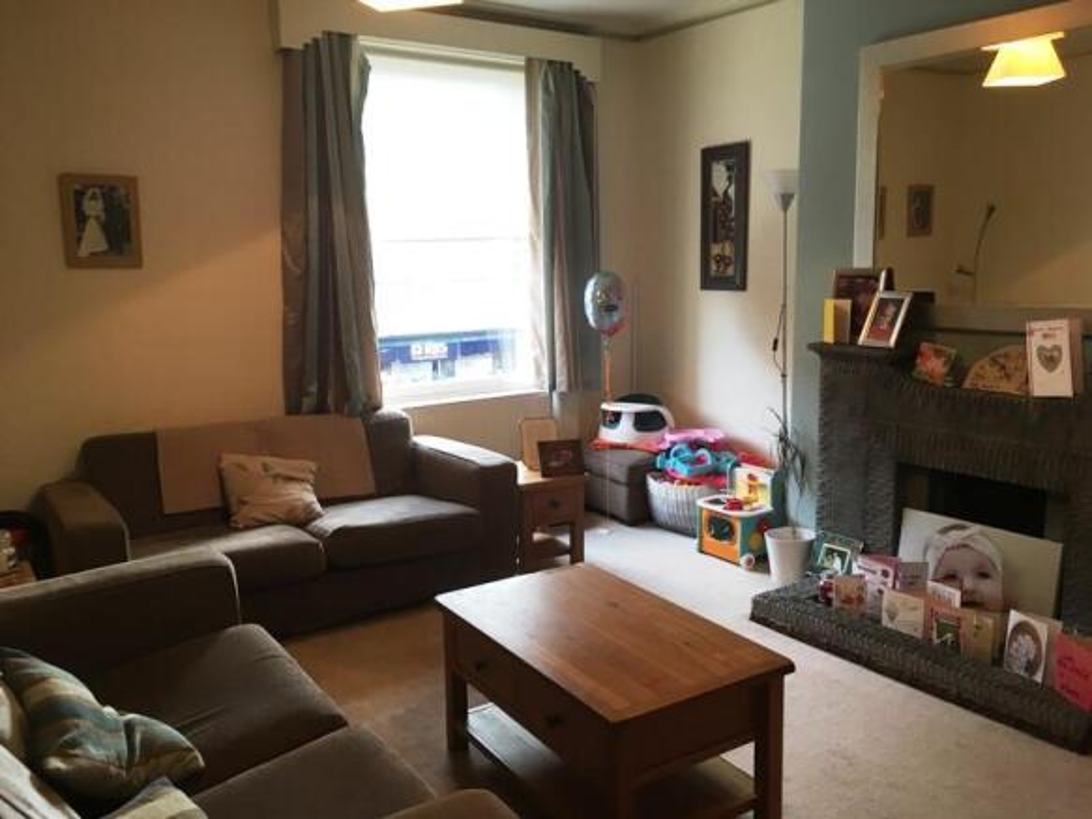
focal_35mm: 29
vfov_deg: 48.2
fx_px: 915
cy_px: 410
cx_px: 546
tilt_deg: -8.8
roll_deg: +0.8
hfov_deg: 61.7
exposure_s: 1/33
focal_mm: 4.15
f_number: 2.2
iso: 80
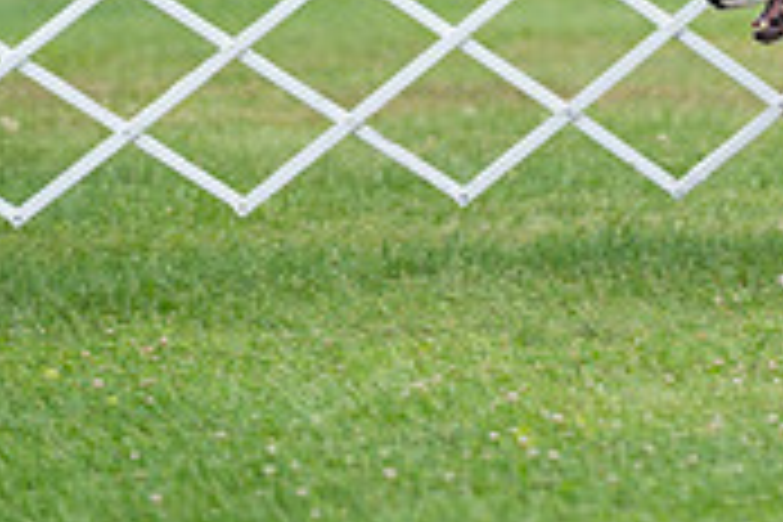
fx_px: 11722
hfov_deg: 3.8
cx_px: 896
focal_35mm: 539
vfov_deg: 2.5
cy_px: -290
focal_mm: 162
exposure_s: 1/500
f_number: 2.8
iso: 100
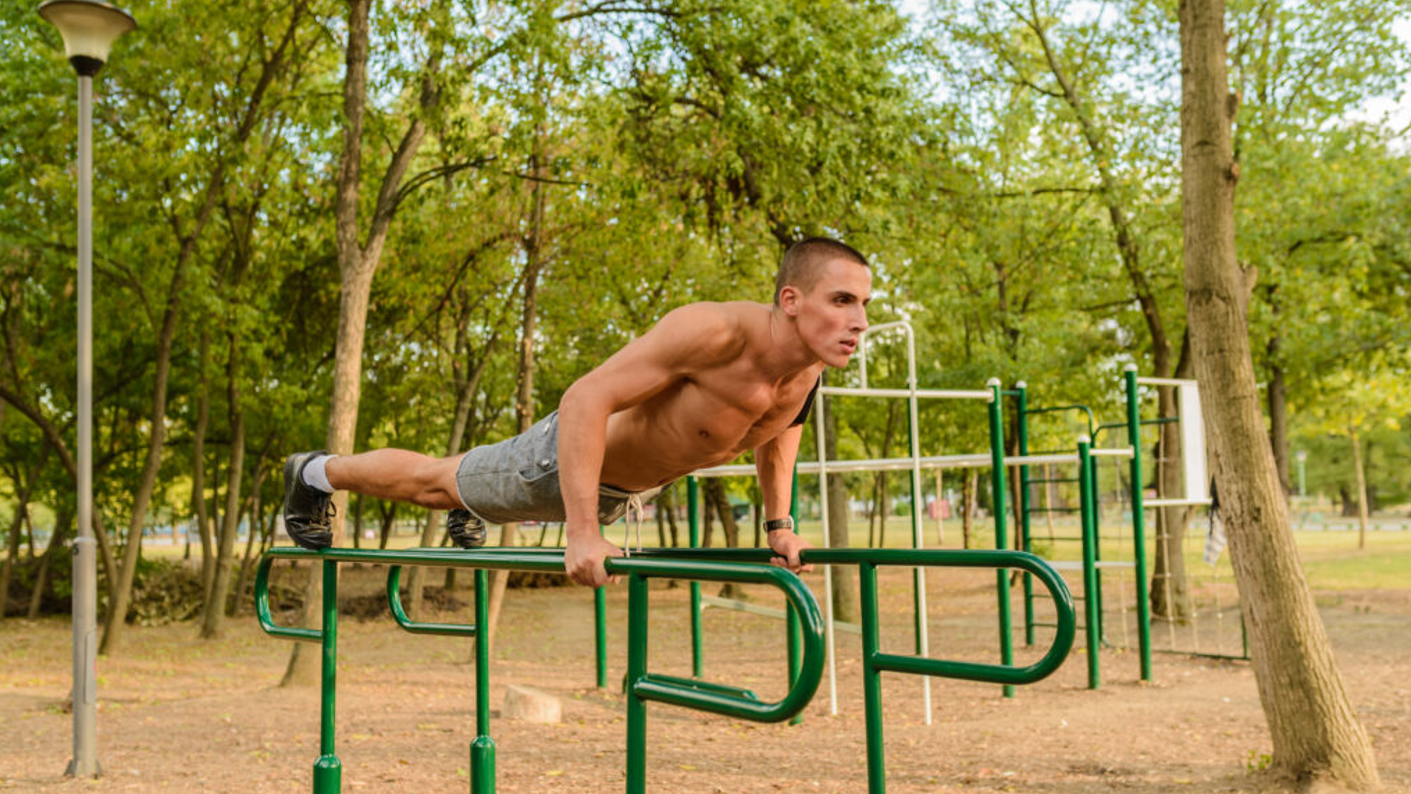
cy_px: 412
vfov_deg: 32.0
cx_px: 702
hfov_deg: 54.0
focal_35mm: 37
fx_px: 1384
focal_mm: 35
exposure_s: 1/320
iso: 200
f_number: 2.8
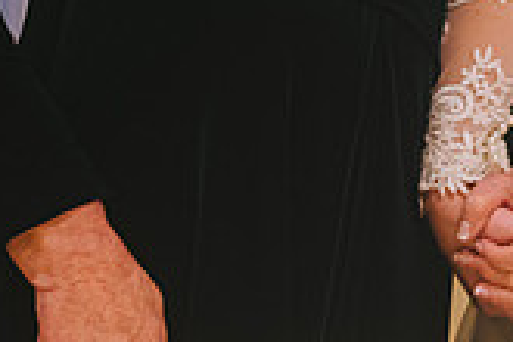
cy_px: 197
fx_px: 2109
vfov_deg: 9.3
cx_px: 684
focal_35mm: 148
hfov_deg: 13.3
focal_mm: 42
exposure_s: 1/125
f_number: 2.8
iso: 1250
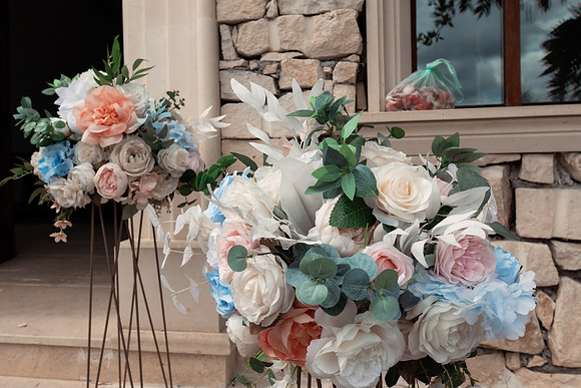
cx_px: 290
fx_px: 484
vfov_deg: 43.6
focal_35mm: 30
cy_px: 194
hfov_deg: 61.9
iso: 800
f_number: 10
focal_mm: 30
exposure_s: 1/640
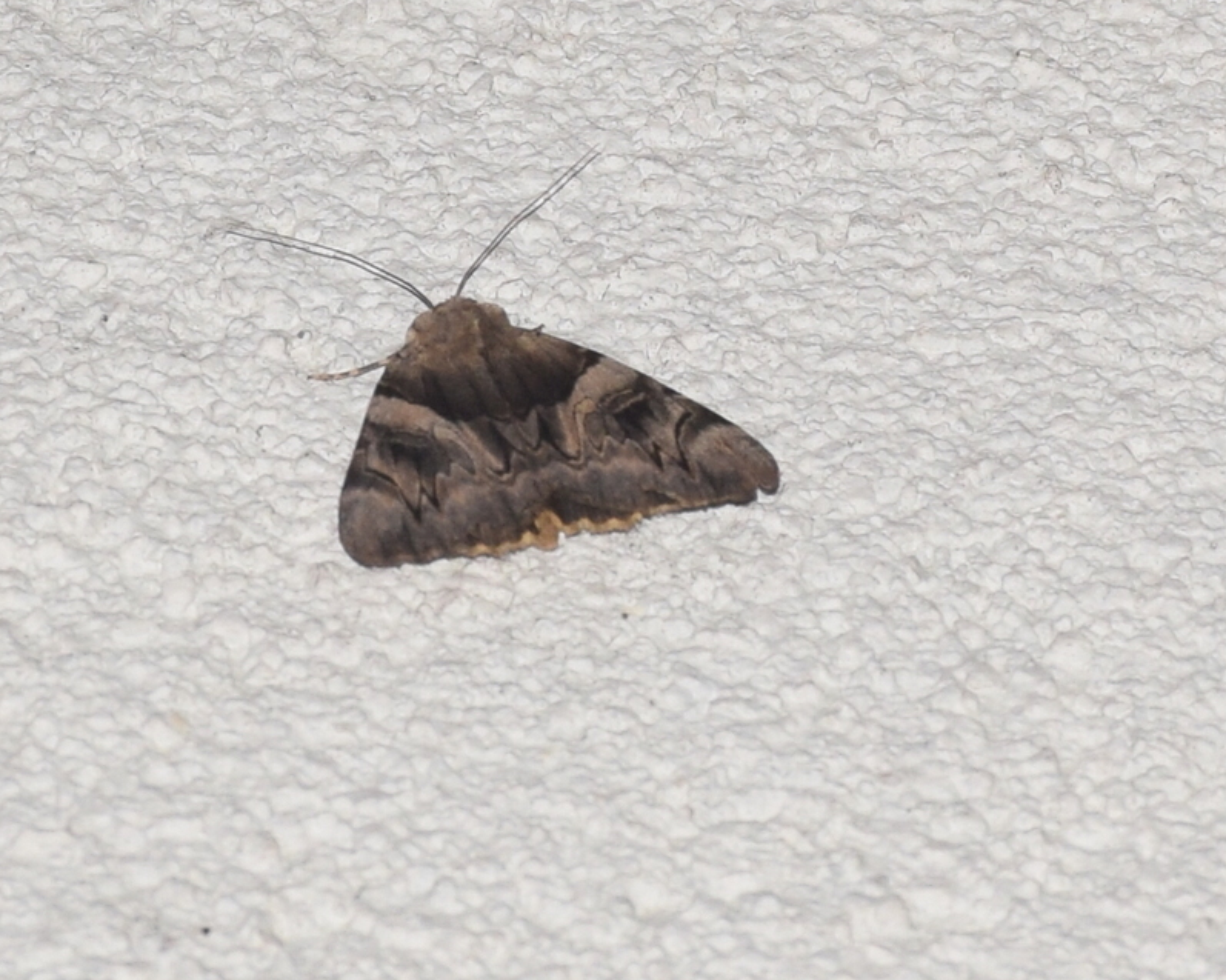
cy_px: 489
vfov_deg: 6.5
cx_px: 551
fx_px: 8596
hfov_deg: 8.2
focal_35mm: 237
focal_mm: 140
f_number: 7.1
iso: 320
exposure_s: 1/60
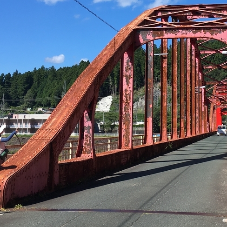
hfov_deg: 26.9
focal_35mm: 63
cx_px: 173
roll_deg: -0.4
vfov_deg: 26.9
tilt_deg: +8.8
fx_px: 467
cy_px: 52
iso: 25
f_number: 2.2
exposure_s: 1/1261
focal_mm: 4.15
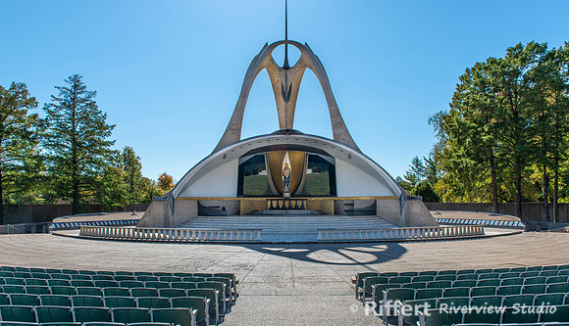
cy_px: 187
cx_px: 284
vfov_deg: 45.0
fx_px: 393
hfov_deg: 71.8
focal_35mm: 26
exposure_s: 1/250
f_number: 10
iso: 100
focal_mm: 24
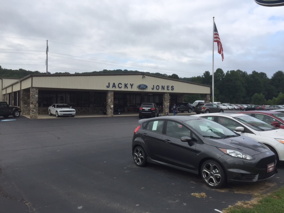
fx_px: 238
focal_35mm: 29
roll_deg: -1.5
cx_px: 142
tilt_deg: +0.2
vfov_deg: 48.2
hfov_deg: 61.7
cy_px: 106
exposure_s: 1/842
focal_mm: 4.15
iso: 32
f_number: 2.2
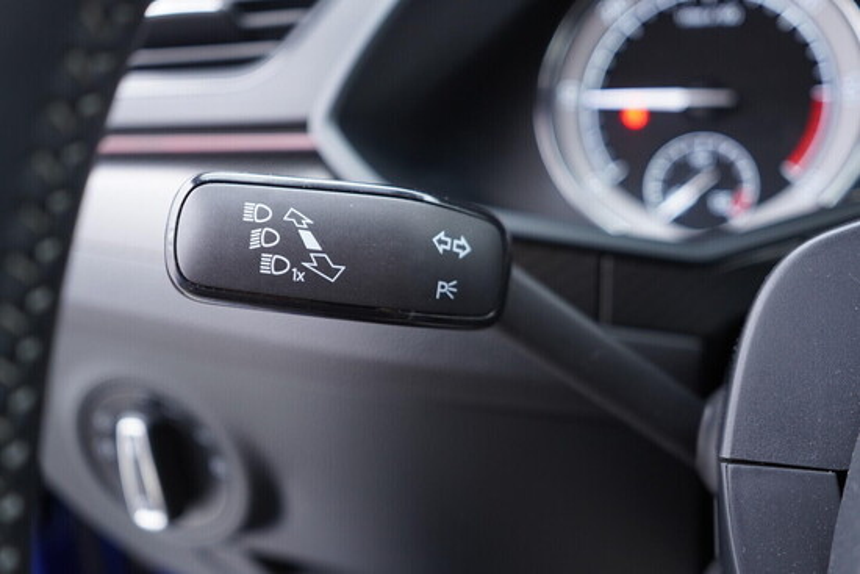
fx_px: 860
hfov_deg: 53.1
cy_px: 287
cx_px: 430
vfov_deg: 36.9
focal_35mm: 36
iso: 400
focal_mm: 24
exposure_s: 1/40
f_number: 2.8
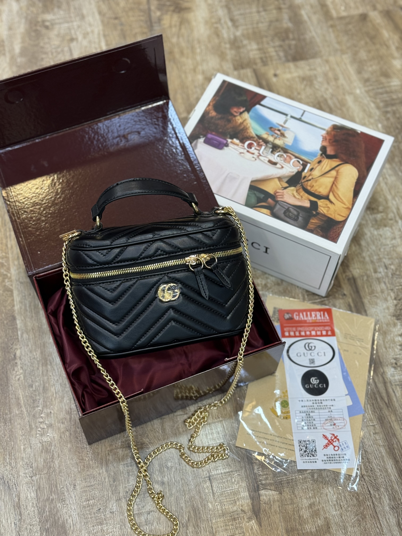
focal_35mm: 48
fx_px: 743
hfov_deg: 30.3
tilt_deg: -57.7
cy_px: 268
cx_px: 201
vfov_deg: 39.7
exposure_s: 1/100
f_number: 1.78
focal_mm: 6.76
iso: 50
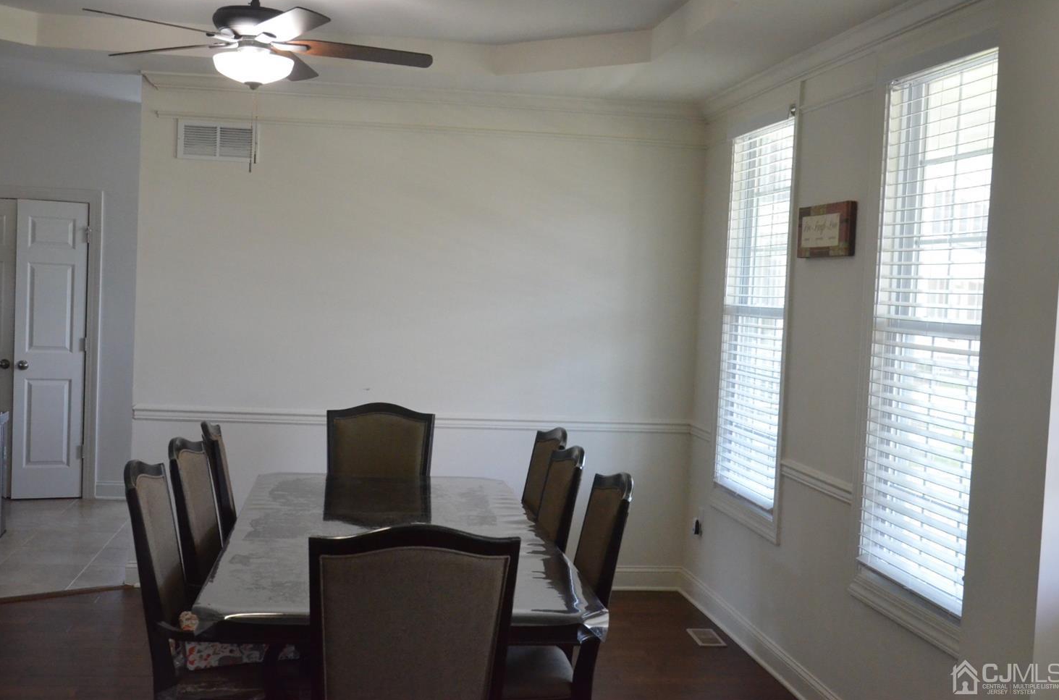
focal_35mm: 40
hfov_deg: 48.6
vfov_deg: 33.2
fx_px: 1173
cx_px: 529
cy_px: 342
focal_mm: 26
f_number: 8
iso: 4000
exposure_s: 1/200
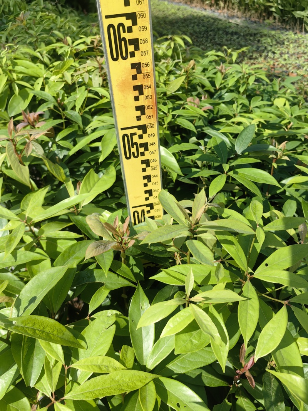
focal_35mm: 27
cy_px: 206
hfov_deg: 51.3
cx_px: 154
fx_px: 320
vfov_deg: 65.3
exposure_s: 1/1486
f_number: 2
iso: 50
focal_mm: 5.75
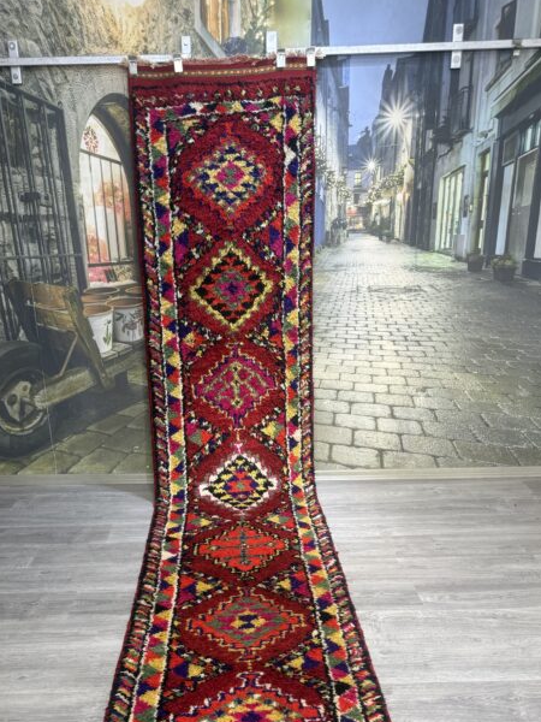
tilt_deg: -21.5
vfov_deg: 55.7
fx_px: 667
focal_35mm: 32
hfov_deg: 44.1
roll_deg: +2.0
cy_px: 475
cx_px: 236
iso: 80
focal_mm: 6.76
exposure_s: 1/100
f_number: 1.78
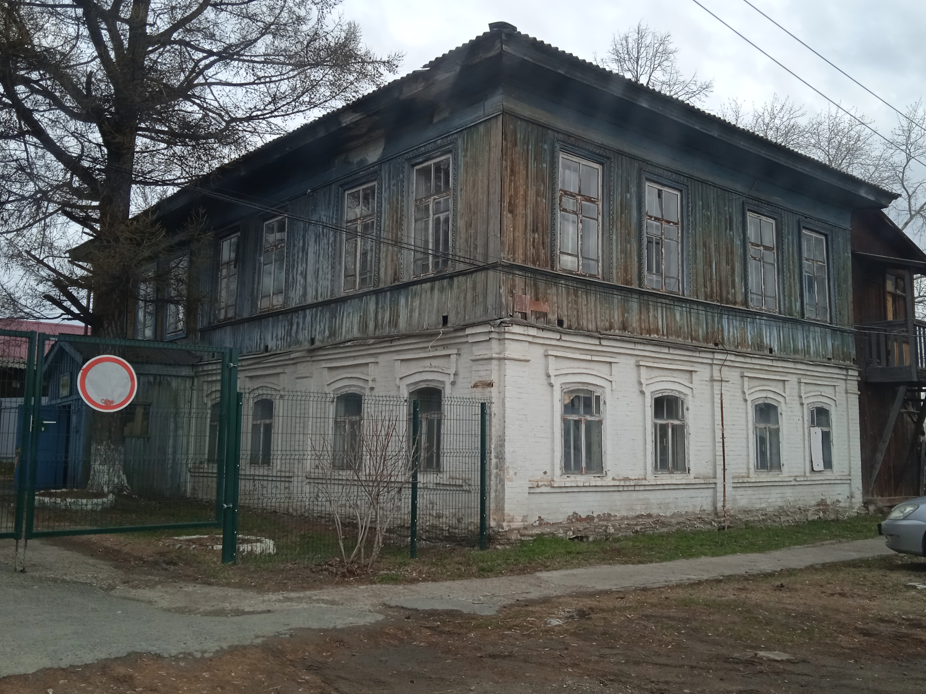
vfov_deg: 42.9
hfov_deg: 55.3
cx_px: 493
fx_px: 883
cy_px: 331
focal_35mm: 33
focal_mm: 3.43
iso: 100
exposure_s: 1/284
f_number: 2.2
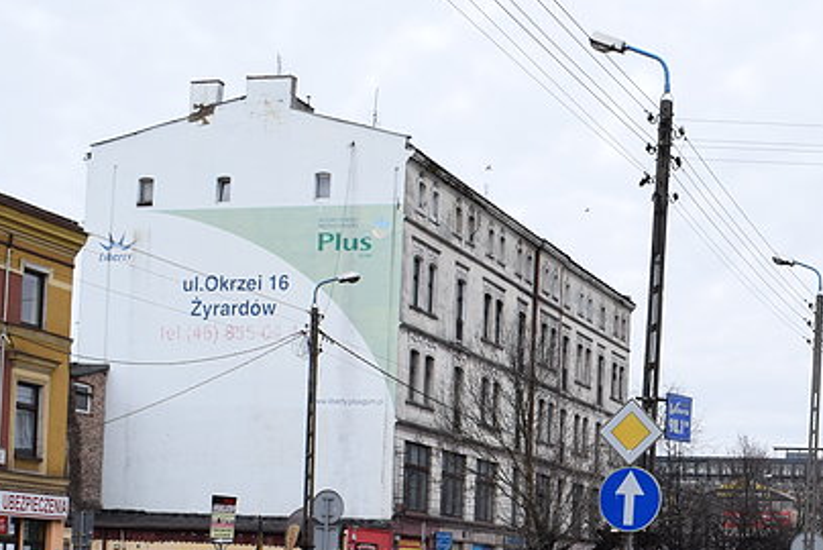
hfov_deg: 28.0
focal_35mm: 70
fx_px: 1604
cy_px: 589
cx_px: 695
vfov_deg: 18.8
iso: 200
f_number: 9
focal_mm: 21
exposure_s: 1/320
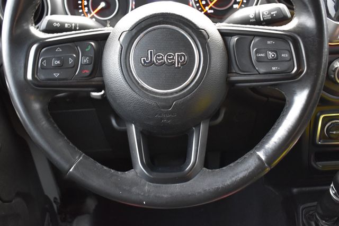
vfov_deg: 36.8
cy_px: 113
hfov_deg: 53.2
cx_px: 170
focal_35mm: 36
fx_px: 339
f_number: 4.5
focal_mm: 24
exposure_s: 1/15
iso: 1600
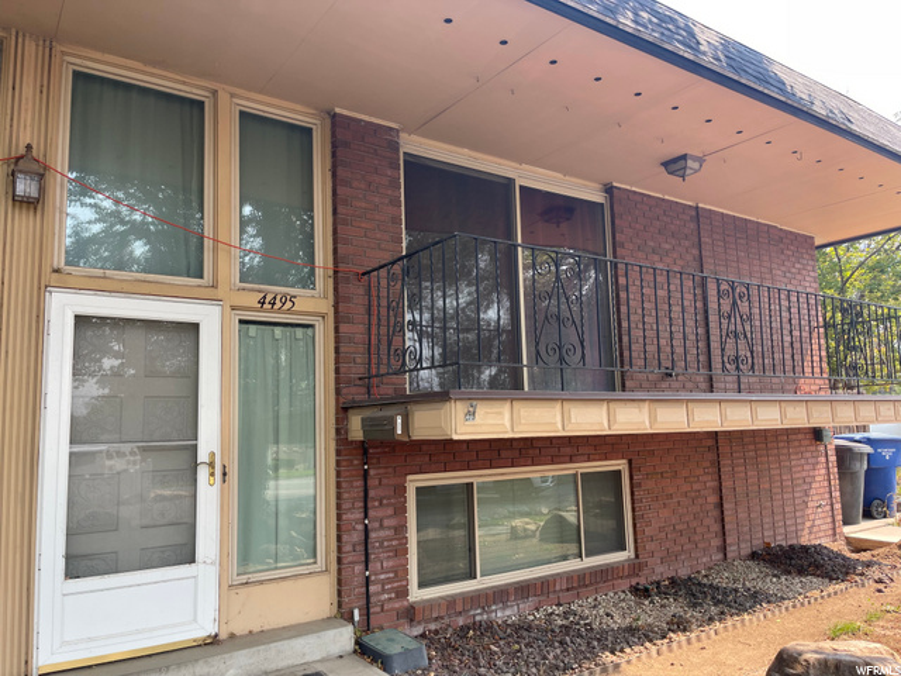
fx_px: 677
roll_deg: +2.5
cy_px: 338
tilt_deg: +7.0
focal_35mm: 26
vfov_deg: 53.1
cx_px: 450
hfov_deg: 67.3
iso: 32
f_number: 1.6
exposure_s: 1/350
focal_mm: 5.1
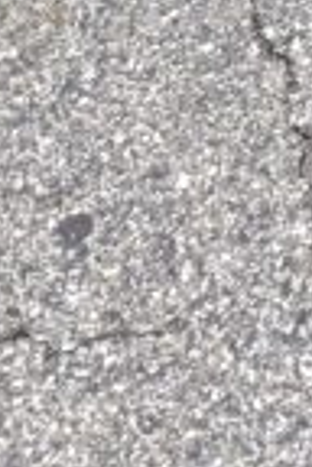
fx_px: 2210
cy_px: -1064
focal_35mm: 170
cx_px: 520
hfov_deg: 7.9
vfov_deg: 9.0
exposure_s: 1/180
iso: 40
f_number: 1.8
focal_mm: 5.4
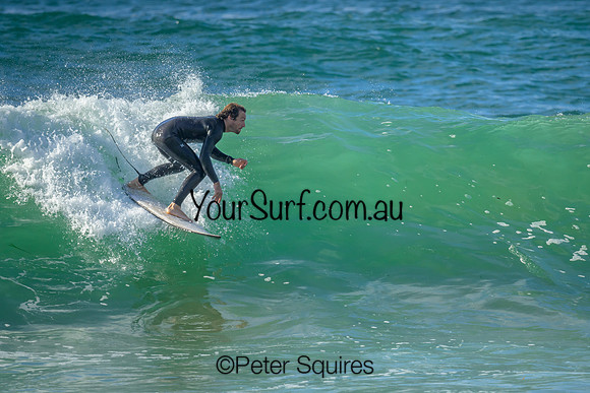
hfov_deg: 2.1
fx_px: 16248
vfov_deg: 1.4
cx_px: 333
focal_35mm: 991
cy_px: 195
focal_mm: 800
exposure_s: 1/2000
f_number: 6.3
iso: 640
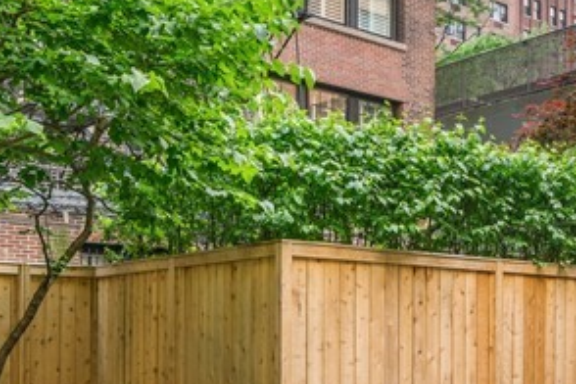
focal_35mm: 55
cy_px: 341
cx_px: 499
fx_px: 880
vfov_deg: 24.0
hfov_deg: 34.6
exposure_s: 1/25
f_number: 7.1
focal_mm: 18
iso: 320
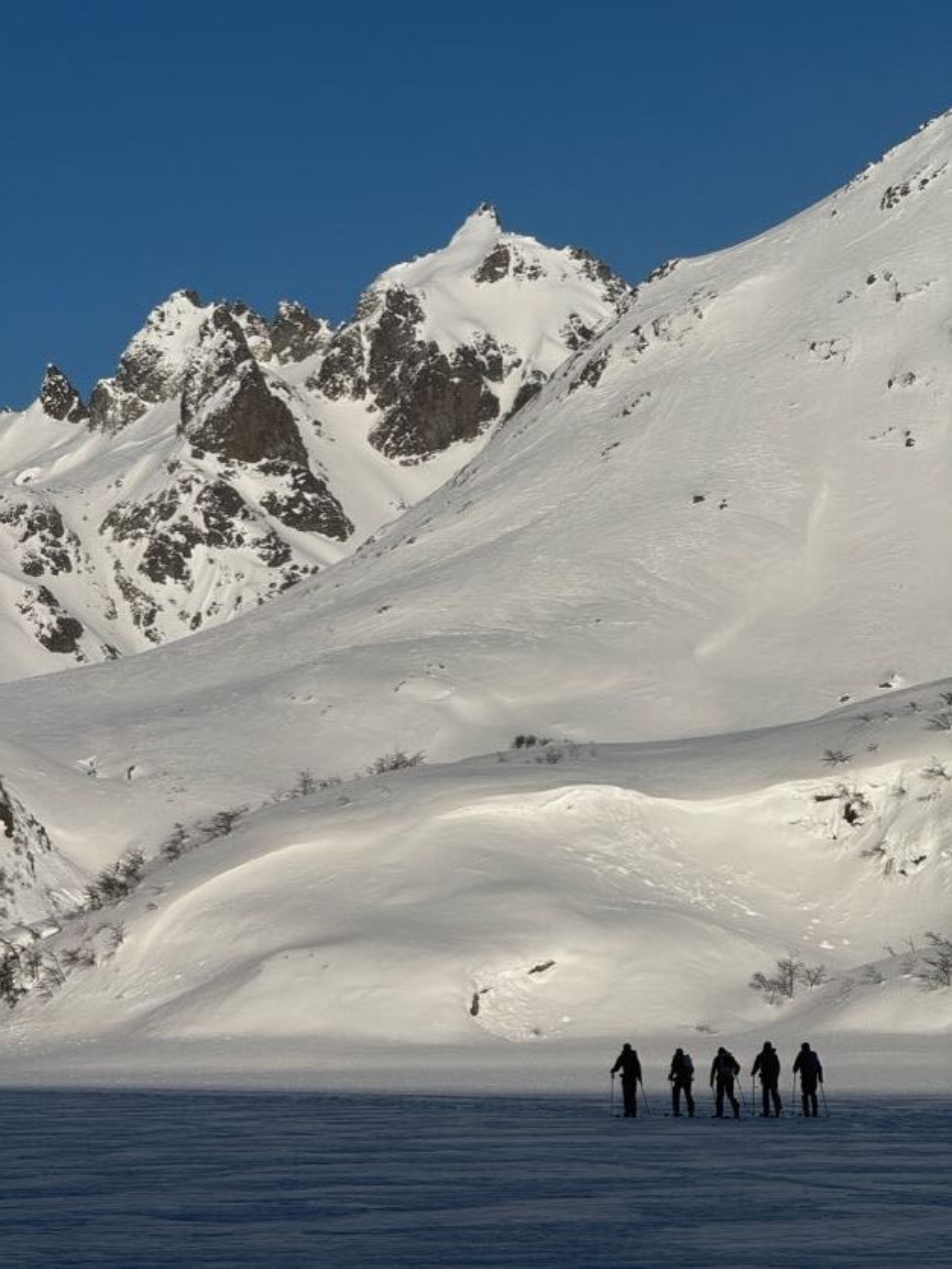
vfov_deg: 16.4
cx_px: 476
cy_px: 634
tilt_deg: +4.0
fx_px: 4400
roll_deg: -0.6
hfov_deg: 12.3
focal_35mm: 120
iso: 32
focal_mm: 15.66
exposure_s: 1/4367
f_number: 2.8
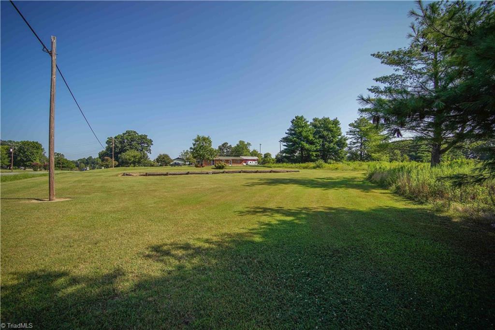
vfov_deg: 81.2
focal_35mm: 14
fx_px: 192
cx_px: 248
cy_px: 165
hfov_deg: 104.3
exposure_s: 1/500
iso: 200
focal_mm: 14
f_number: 8
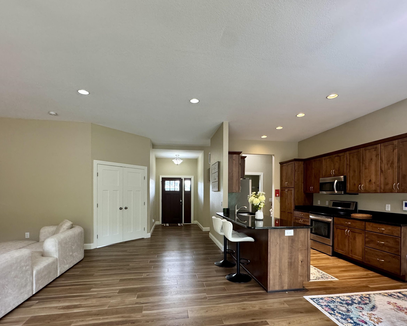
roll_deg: -0.2
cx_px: 206
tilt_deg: +0.0
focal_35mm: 18
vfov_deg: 73.0
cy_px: 195
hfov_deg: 86.4
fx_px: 217
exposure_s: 1/120
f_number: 2.2
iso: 320
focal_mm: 2.22
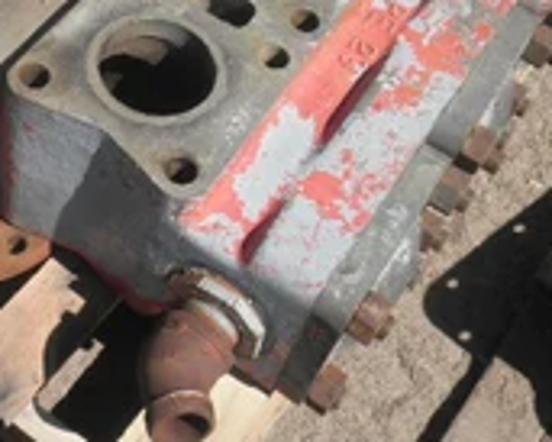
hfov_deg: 23.7
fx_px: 1308
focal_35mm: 80
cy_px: 65
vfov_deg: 18.9
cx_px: 174
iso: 64
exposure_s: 1/100
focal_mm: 6.1
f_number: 9.1
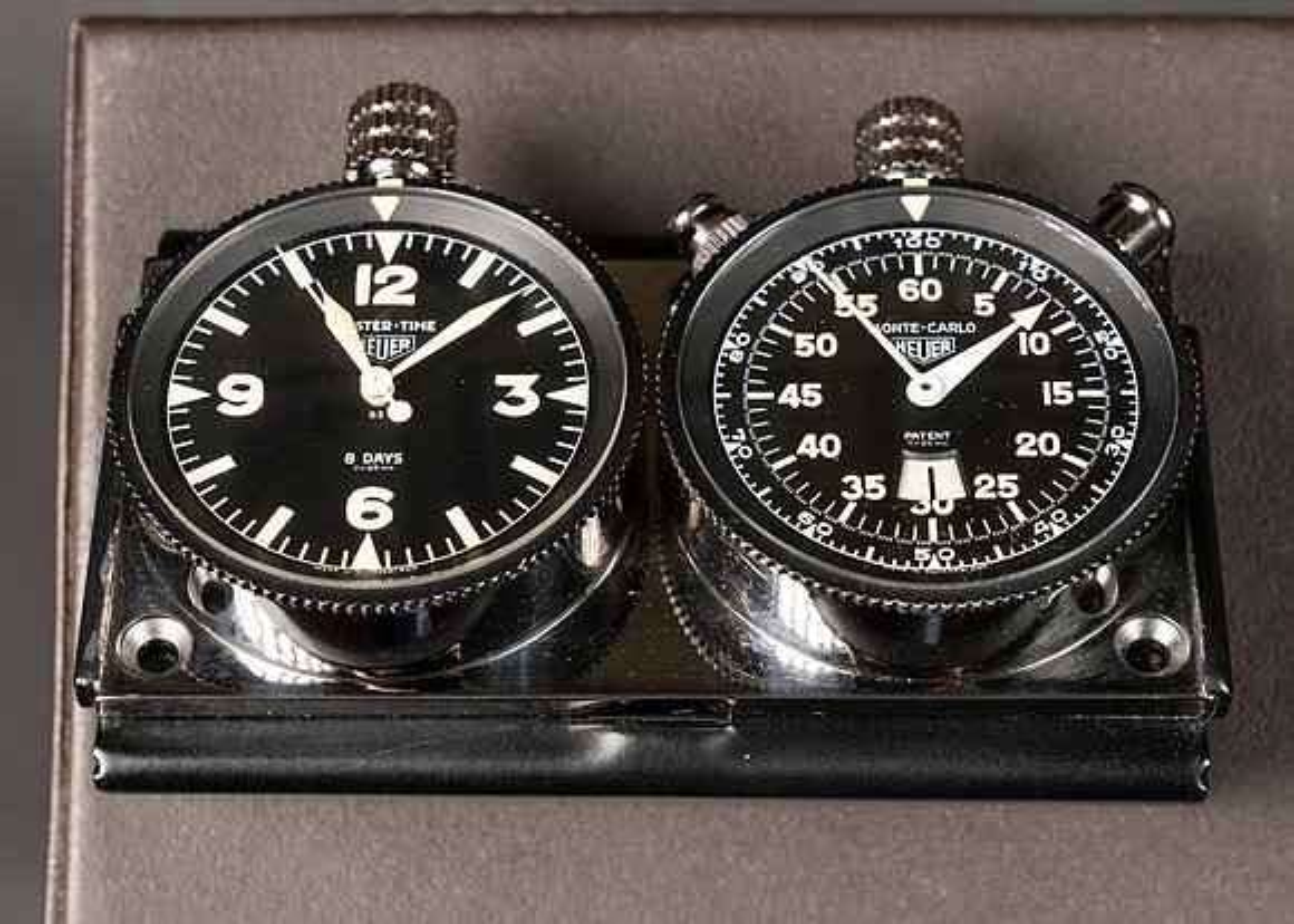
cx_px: 648
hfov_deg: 20.3
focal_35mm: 98
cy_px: 436
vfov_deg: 14.6
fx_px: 3608
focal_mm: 70
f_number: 9
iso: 200
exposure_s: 1/160
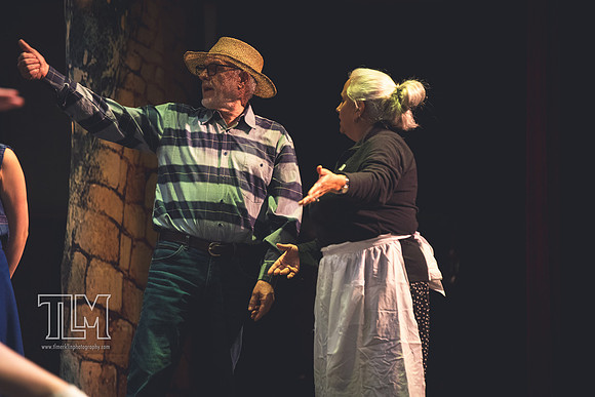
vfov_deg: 6.9
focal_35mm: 200
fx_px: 3306
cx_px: 298
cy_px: 198
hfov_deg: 10.3
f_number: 2.8
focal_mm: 200
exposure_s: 1/250
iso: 5000
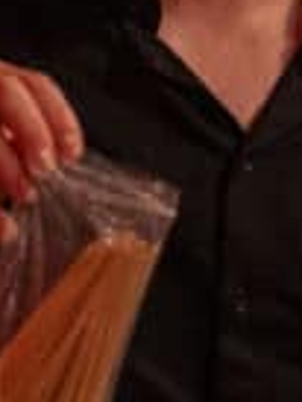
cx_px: 135
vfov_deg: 2.1
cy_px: 232
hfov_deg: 1.5
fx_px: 11185
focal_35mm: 963
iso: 1600
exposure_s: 1/125
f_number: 2.8
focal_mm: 134
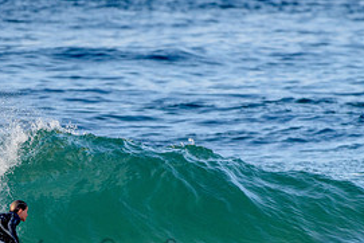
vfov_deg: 1.0
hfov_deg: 1.6
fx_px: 13282
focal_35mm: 1313
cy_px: 236
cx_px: 68
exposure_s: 1/1250
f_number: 5.6
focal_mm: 500
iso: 280
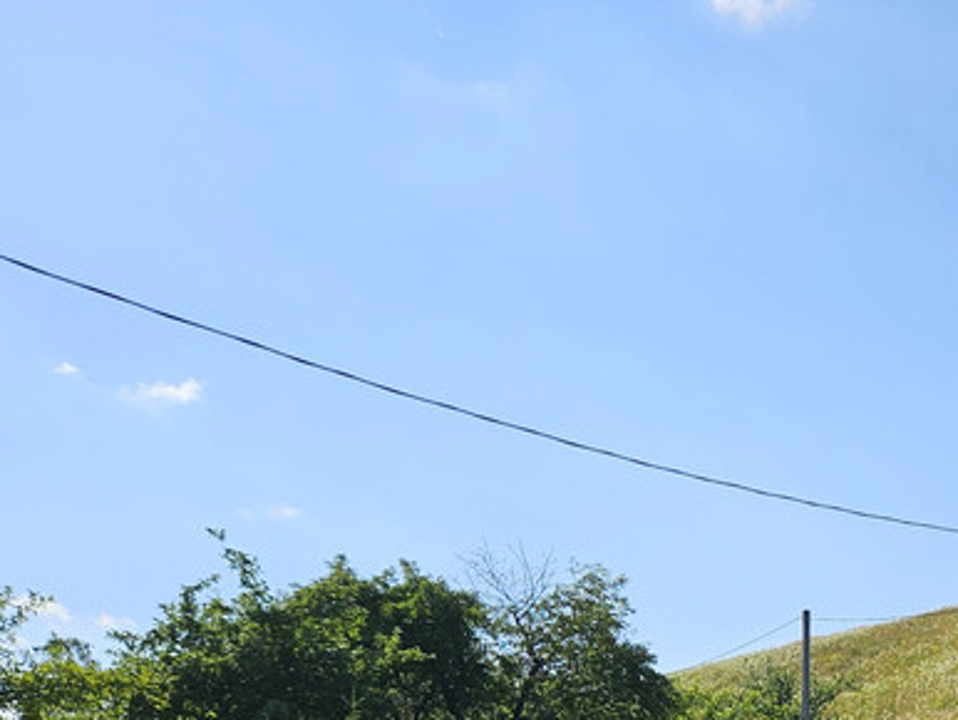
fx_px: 1689
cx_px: 1243
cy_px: 740
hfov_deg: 26.8
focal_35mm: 61
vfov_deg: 23.0
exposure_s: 1/3001
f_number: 1.8
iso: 25
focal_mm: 5.4
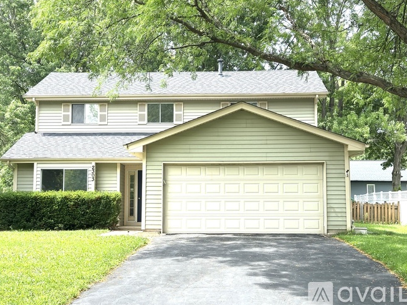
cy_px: 151
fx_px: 576
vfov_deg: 29.7
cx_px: 201
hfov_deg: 38.9
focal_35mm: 49
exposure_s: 1/1000
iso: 64
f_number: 1.78
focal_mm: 6.86
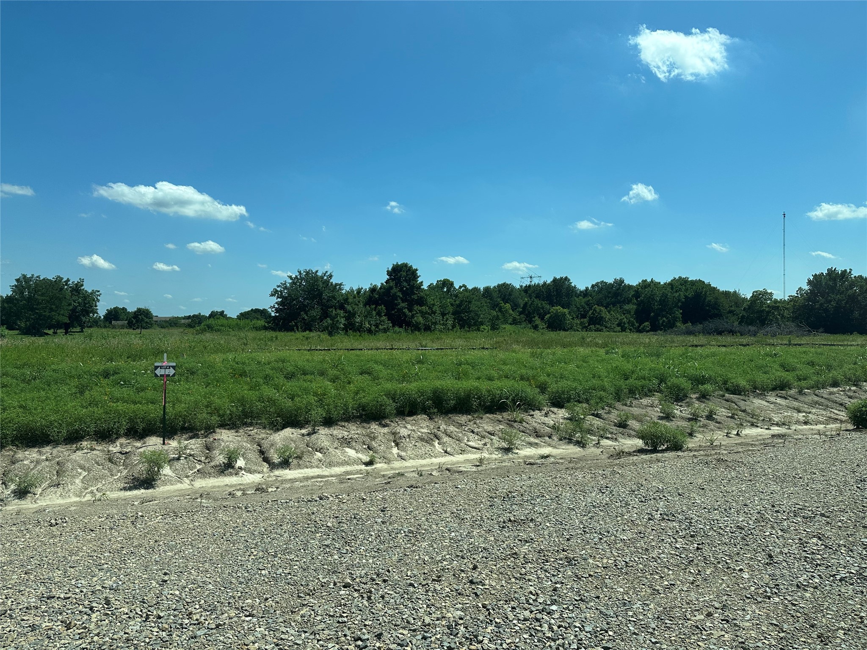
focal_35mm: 24
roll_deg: +0.6
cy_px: 325
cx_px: 434
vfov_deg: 56.8
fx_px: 601
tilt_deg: +0.8
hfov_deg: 71.6
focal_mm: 6.86
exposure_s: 1/5848
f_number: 1.78
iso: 80
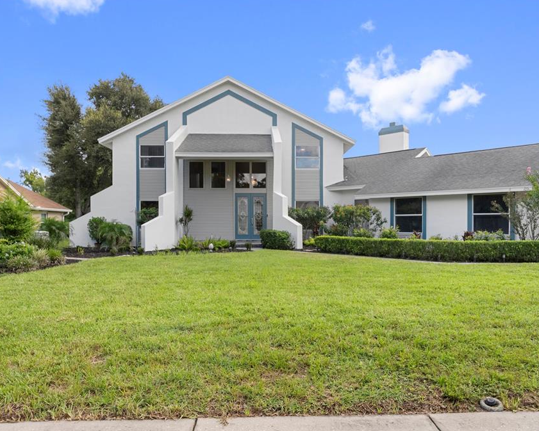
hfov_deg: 69.0
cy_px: 215
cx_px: 280
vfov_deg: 57.6
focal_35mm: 25
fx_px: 392
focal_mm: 21.5
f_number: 9
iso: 2000
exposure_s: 1/400
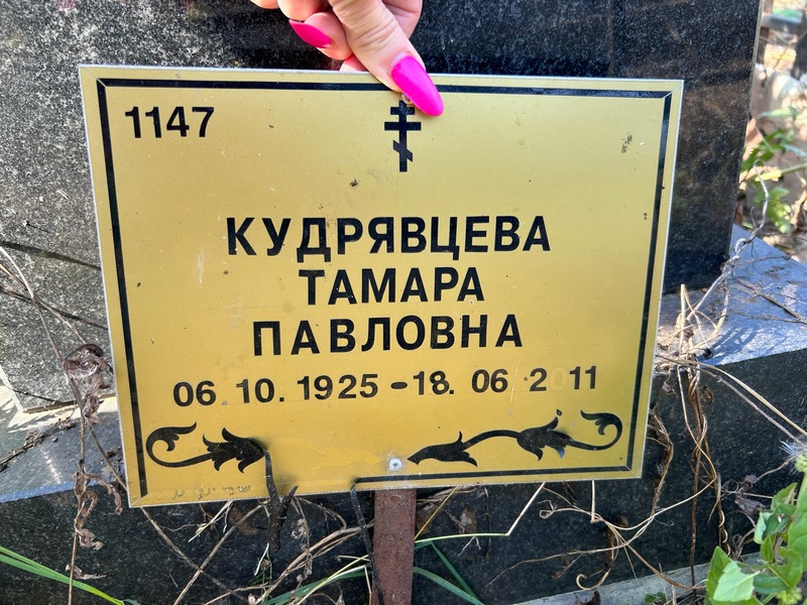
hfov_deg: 67.3
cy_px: 302
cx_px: 404
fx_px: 606
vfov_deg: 53.1
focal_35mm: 26
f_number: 1.5
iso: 40
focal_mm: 5.7
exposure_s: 1/249
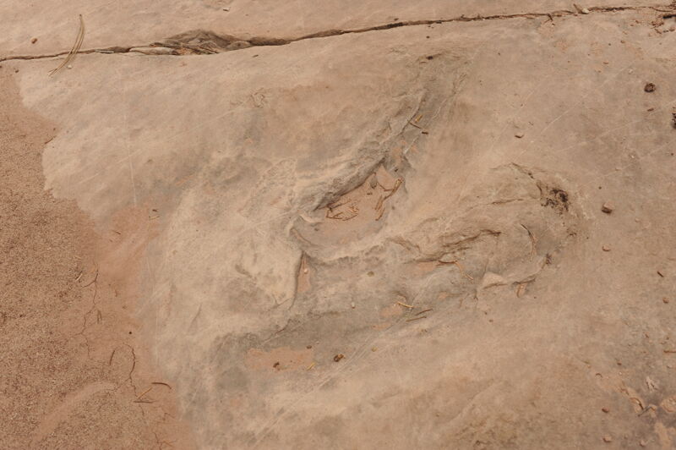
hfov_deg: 54.5
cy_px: 225
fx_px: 657
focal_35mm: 35
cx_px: 338
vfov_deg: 37.8
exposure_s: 1/100
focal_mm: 35
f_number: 10
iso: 200
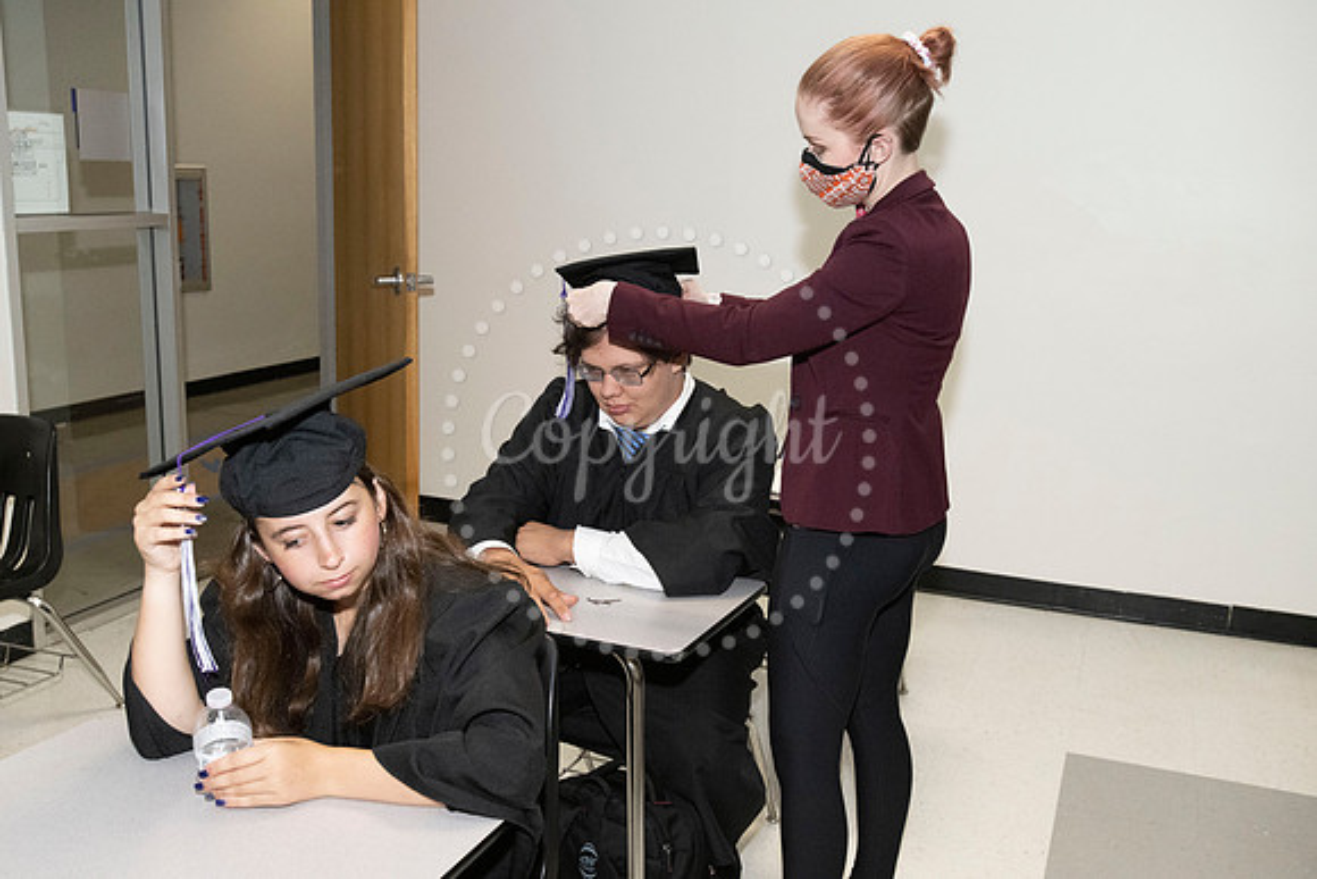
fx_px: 1281
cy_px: 440
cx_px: 658
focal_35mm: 35
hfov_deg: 54.4
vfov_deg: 37.9
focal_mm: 35
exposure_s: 1/200
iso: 6400
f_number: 8
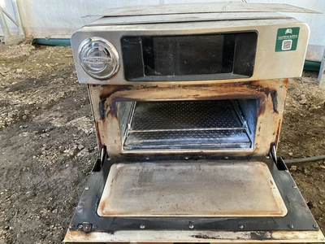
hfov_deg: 61.7
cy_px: 122
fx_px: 272
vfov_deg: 48.2
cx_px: 162
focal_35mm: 29
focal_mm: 3
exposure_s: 1/60
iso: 100
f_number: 1.8
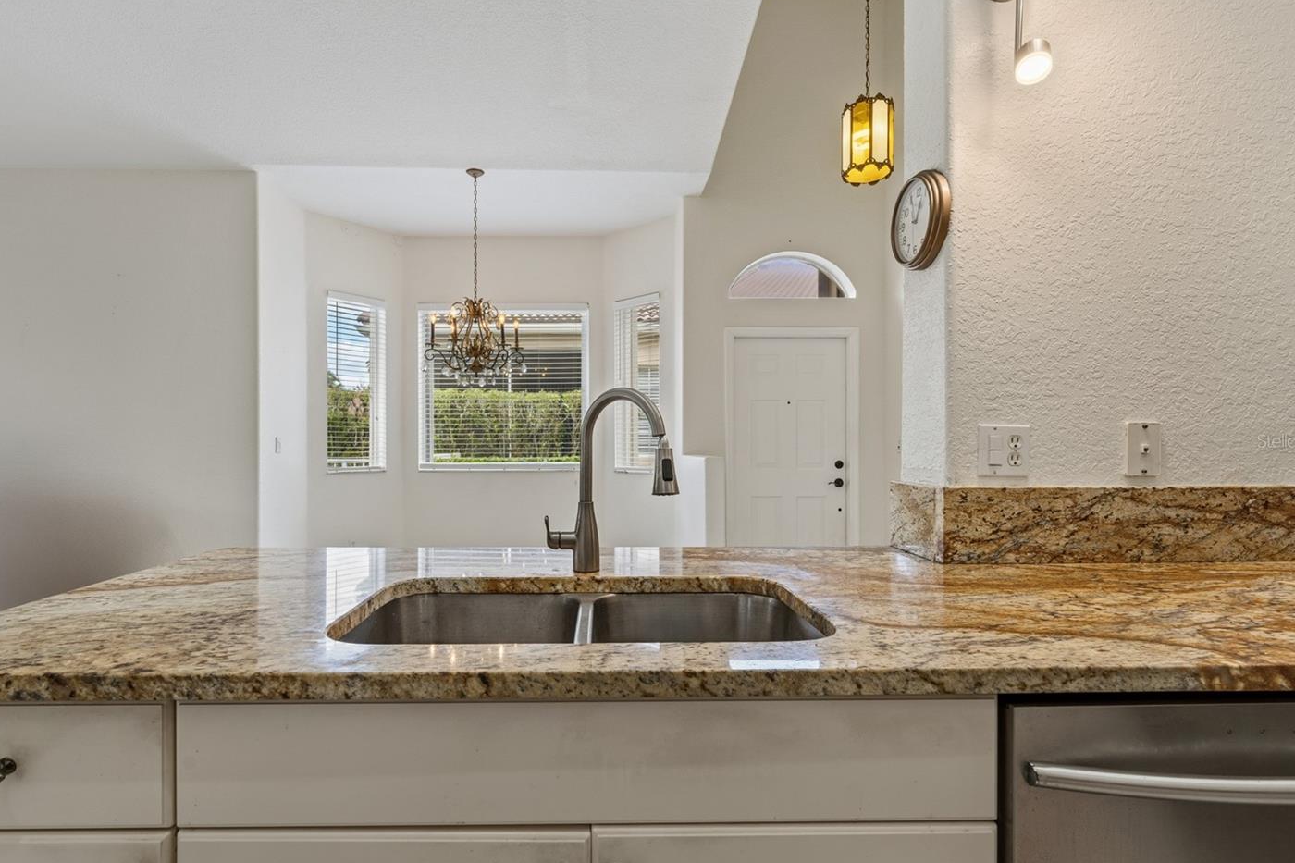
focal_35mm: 16
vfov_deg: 73.7
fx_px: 575
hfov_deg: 96.6
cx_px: 599
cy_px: 440
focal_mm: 14
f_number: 9
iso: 250
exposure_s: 1/160
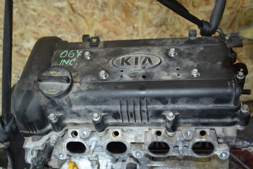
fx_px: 316
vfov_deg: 29.9
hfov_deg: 43.6
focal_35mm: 45
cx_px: 126
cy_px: 84
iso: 1600
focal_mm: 30
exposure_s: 1/60
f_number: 4.5
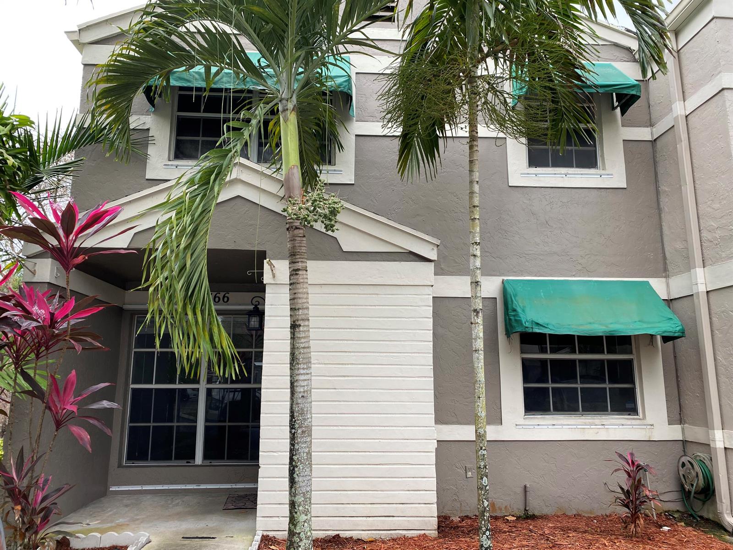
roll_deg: +0.5
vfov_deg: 53.1
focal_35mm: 26
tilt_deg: +10.2
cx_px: 366
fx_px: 551
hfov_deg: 67.3
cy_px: 275
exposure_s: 1/182
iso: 32
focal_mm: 4.25
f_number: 1.8
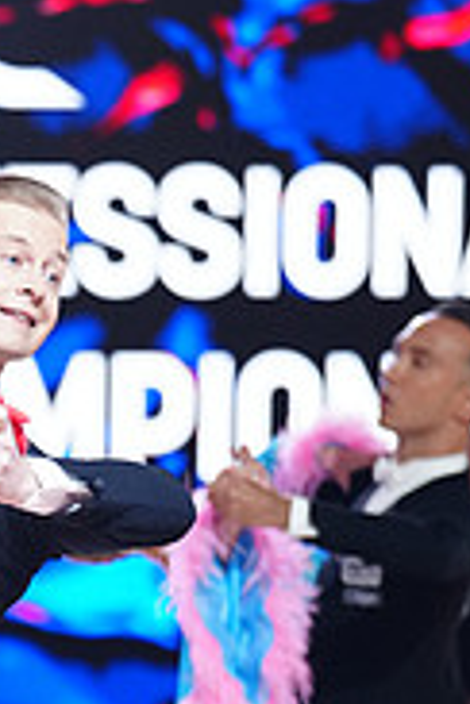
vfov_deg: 6.0
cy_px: 881
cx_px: -241
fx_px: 6658
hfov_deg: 4.0
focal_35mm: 340
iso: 2000
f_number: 2.8
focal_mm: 107
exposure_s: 1/500
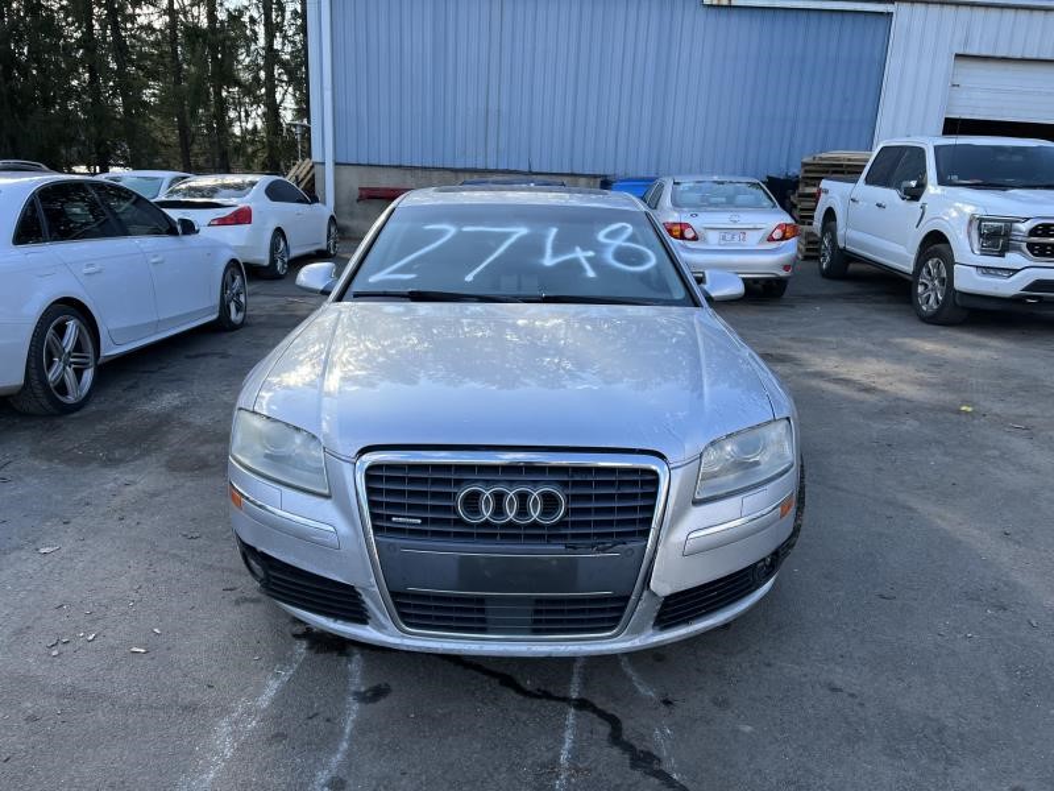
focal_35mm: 26
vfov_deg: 53.1
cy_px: 396
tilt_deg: -13.6
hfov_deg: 67.3
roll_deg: -1.8
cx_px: 527
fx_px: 792
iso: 50
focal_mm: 5.1
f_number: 1.6
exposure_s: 1/602
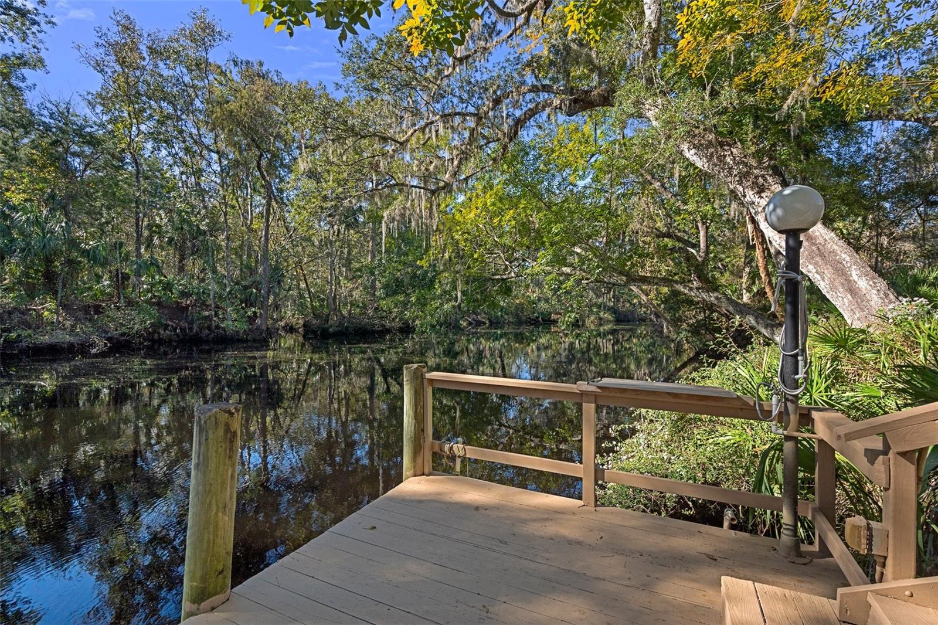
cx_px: 469
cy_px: 312
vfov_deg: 70.4
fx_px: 443
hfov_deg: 93.3
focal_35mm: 17
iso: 400
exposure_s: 1/100
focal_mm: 17
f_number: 8
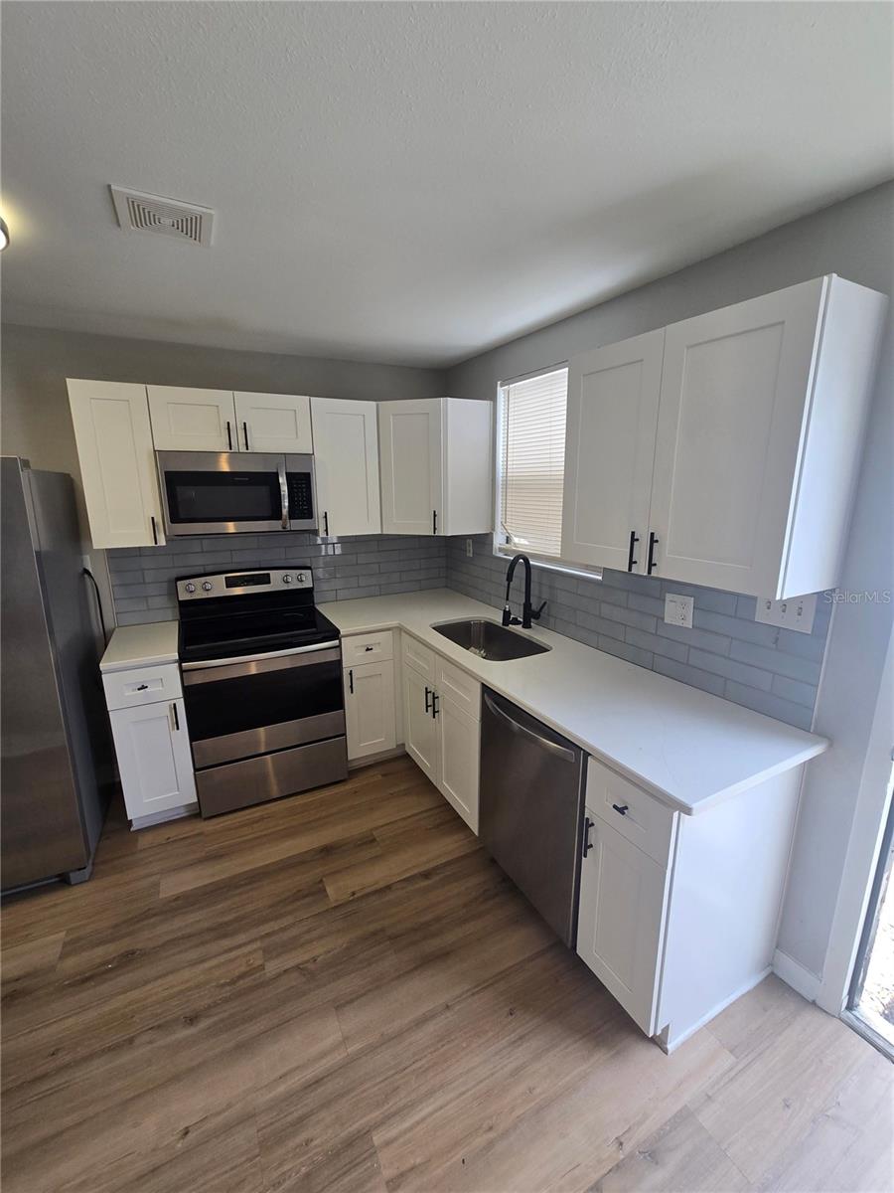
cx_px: 447
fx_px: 448
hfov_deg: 89.9
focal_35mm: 13
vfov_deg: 106.2
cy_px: 596
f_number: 2.2
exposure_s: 1/120
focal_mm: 2.2
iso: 50
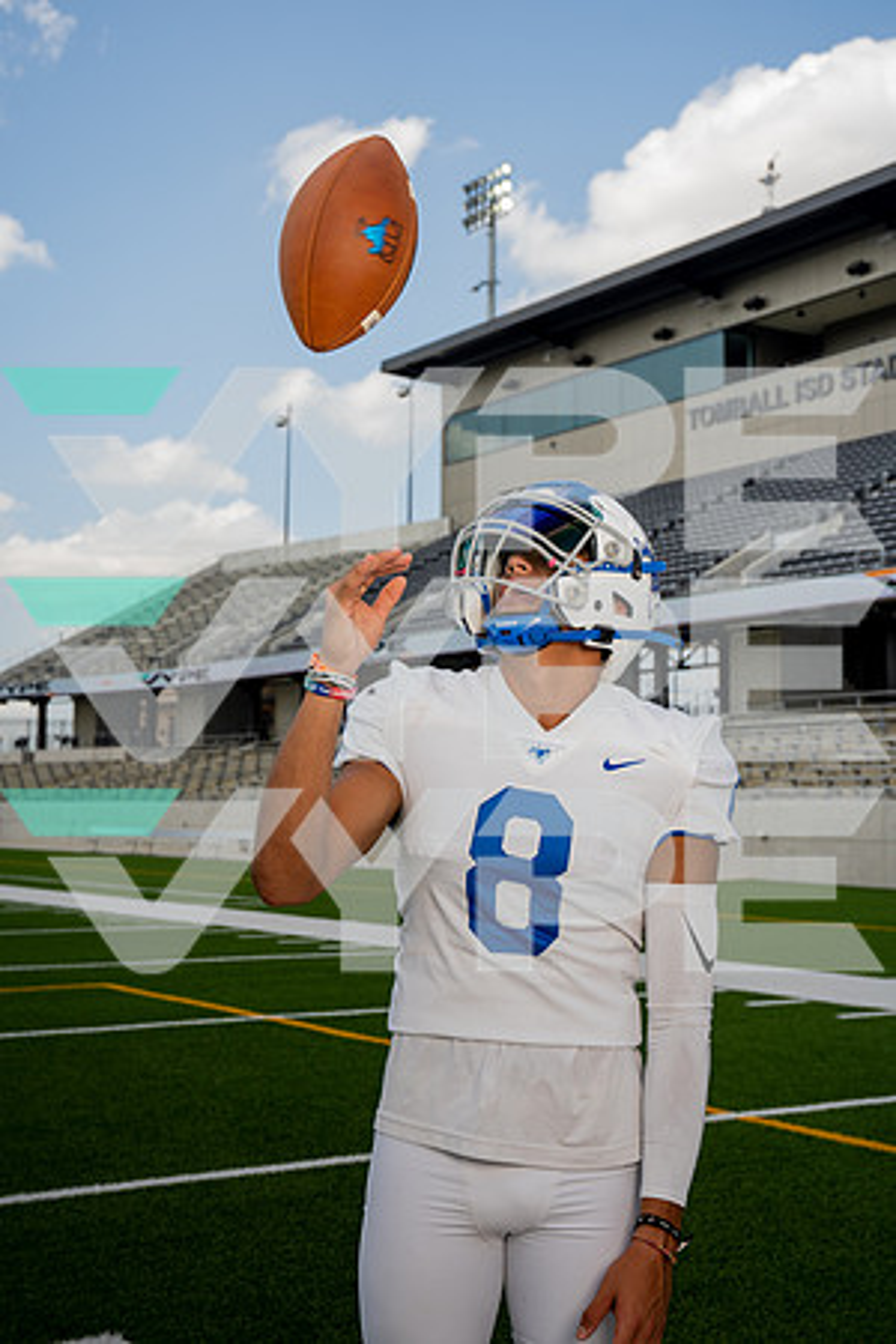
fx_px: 1829
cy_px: 672
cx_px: 448
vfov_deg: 40.3
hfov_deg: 27.5
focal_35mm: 49
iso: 64
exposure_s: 1/250
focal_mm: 49
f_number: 6.3
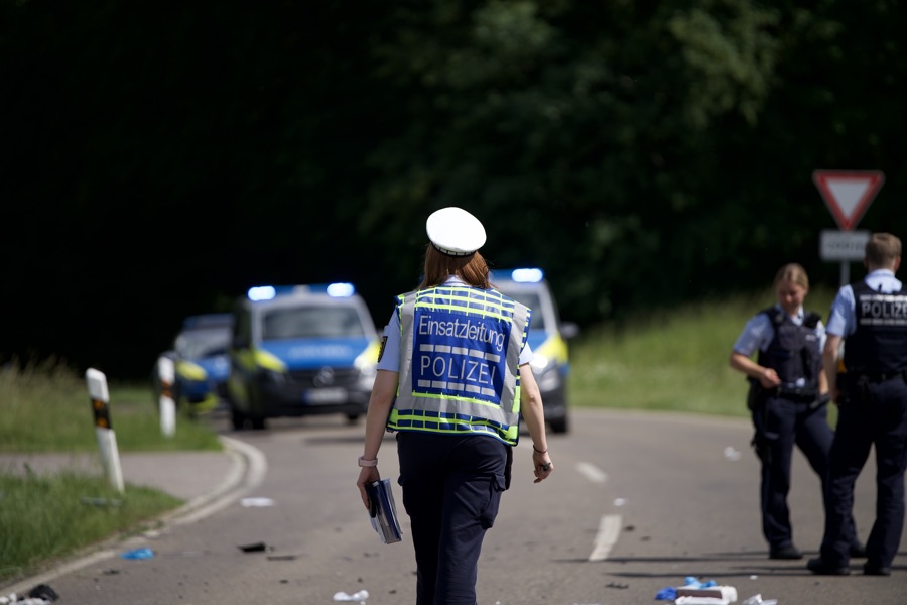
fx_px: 5038
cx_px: 454
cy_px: 302
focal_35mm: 200
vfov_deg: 6.9
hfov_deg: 10.3
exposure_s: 1/2000
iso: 100
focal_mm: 200
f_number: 2.8
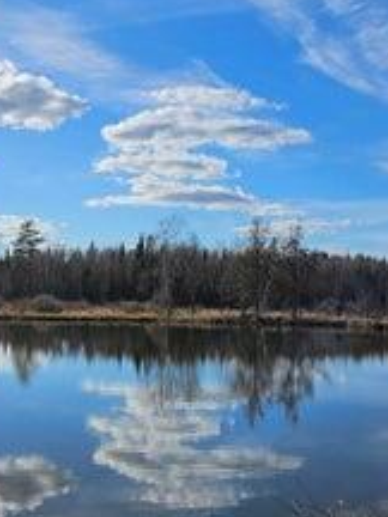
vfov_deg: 37.4
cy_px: 290
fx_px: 762
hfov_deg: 28.4
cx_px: 129
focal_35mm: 51
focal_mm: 5.4
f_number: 1.8
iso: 25
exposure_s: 1/3455
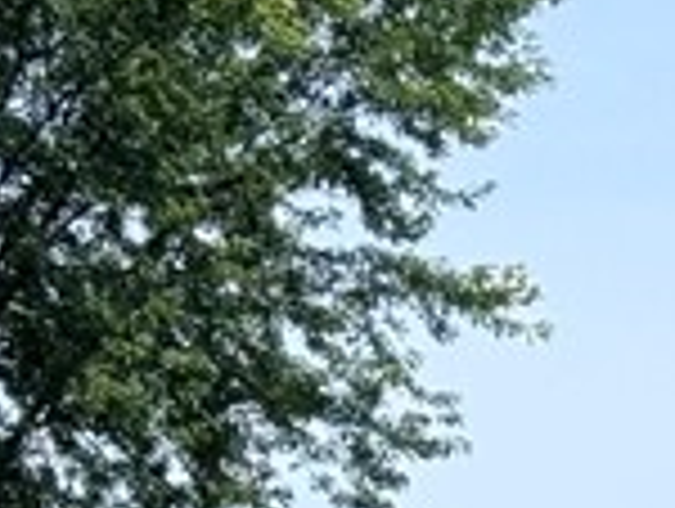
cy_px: 1367
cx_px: 40
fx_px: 6387
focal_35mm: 327
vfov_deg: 4.4
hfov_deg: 6.0
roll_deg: -0.4
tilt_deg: -2.4
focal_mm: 6.76
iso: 64
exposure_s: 1/3704
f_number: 1.78
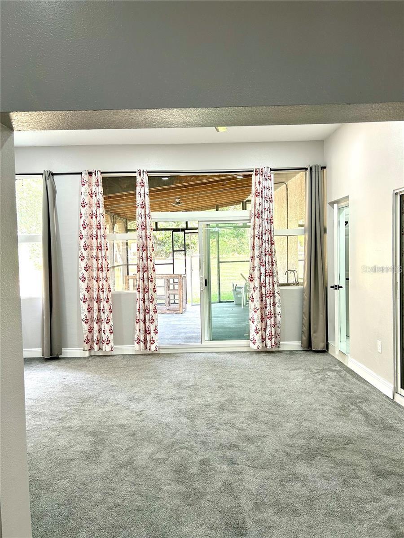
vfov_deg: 67.3
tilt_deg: -2.2
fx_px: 405
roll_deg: +1.3
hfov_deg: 53.1
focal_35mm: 26
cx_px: 202
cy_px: 269
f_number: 1.5
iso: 64
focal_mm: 5.7
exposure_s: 1/60
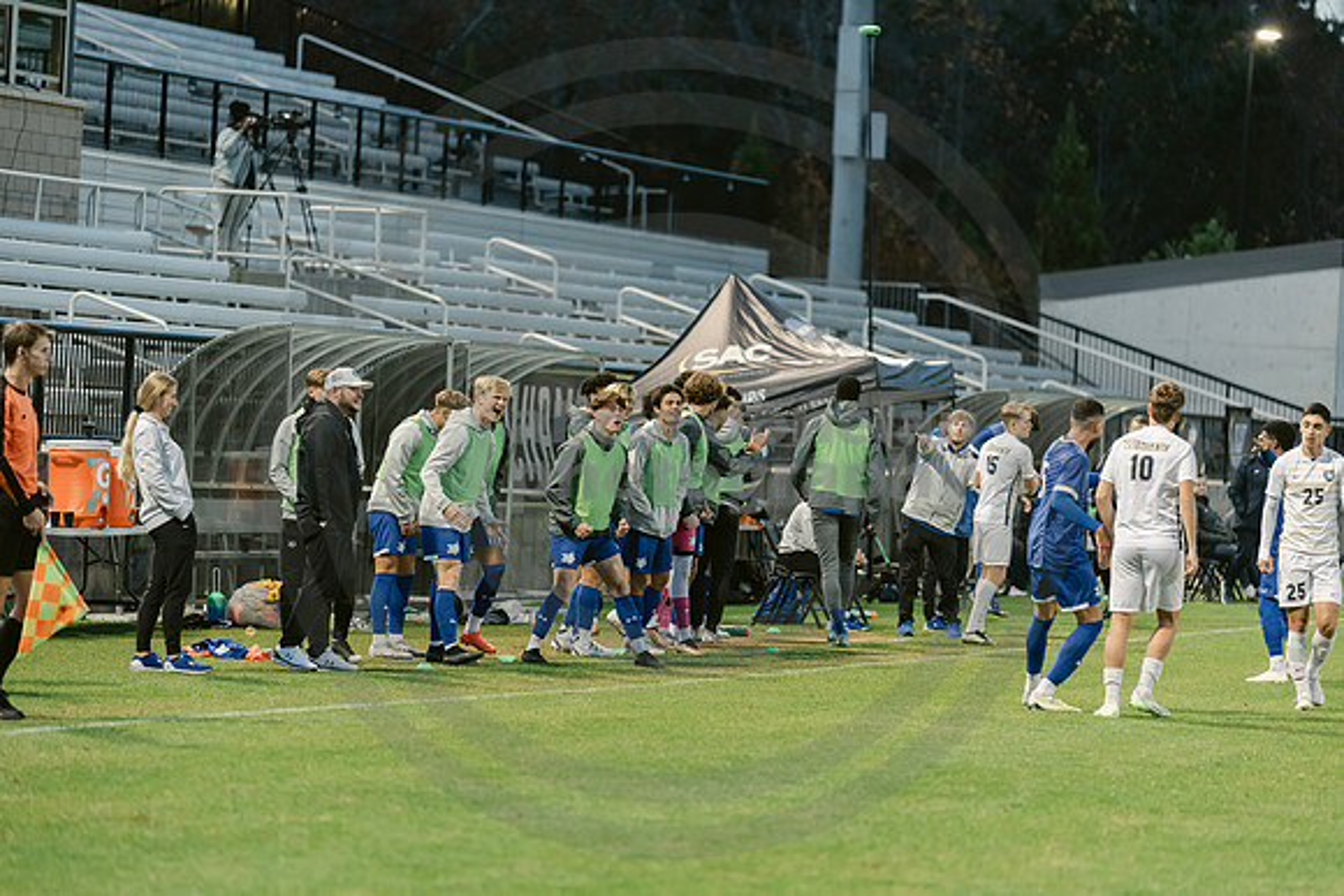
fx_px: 6721
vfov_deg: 7.6
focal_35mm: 180
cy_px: 448
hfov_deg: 11.4
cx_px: 672
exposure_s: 1/250
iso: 1600
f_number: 2.8
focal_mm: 180
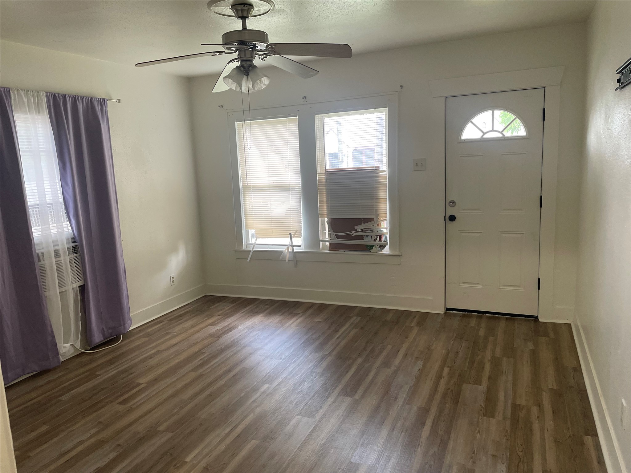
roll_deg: +2.6
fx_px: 474
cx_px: 316
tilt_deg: -9.2
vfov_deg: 53.1
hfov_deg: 67.3
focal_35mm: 26
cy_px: 236
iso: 125
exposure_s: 1/60
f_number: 1.6
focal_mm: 4.2
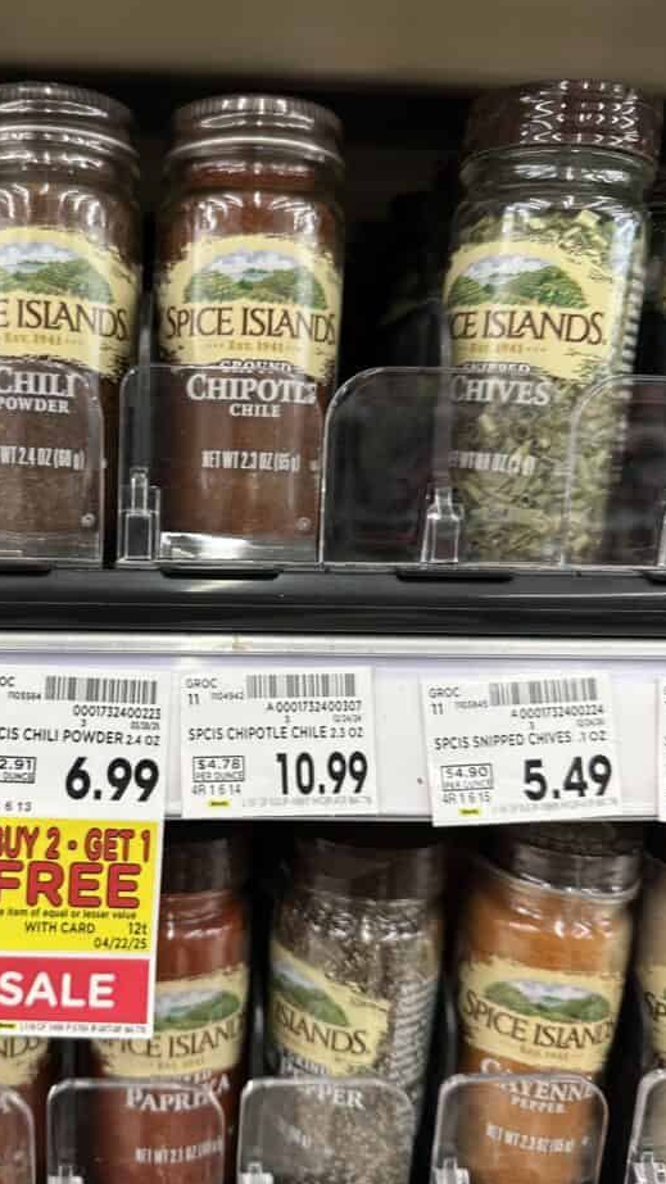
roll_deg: -2.2
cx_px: 212
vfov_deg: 66.1
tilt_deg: -10.8
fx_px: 911
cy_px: 612
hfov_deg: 39.6
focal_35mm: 29
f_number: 1.78
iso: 125
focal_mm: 6.86
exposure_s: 1/62
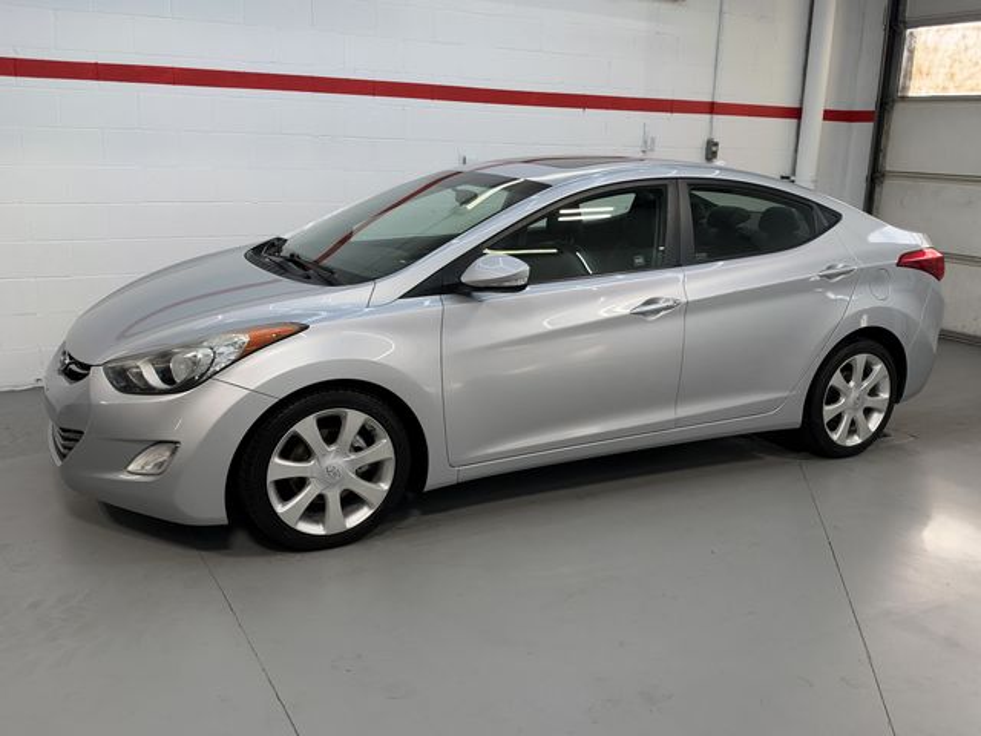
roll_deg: -2.2
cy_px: 368
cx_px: 490
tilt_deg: -14.4
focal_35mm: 31
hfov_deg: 58.4
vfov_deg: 45.4
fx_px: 879
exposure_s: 1/381
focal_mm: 6.93
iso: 80
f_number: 1.8
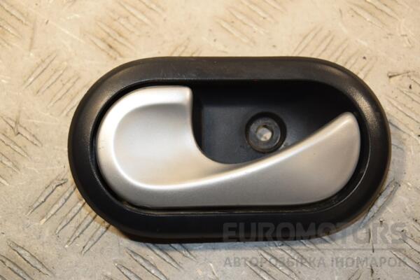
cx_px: 210
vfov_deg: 12.2
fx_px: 1312
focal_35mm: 112
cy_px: 140
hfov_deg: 18.2
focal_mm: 75
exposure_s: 1/200
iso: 800
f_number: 7.1
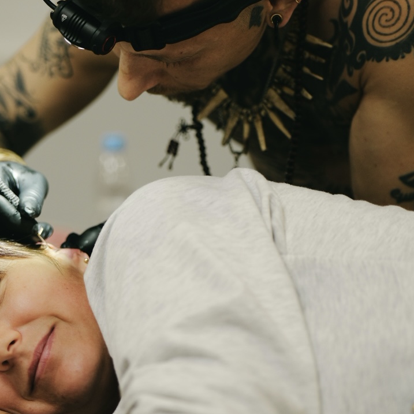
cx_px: 109
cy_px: 207
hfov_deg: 26.6
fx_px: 866
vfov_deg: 26.9
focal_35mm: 64
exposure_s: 1/320
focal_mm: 50
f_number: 1.8
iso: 800
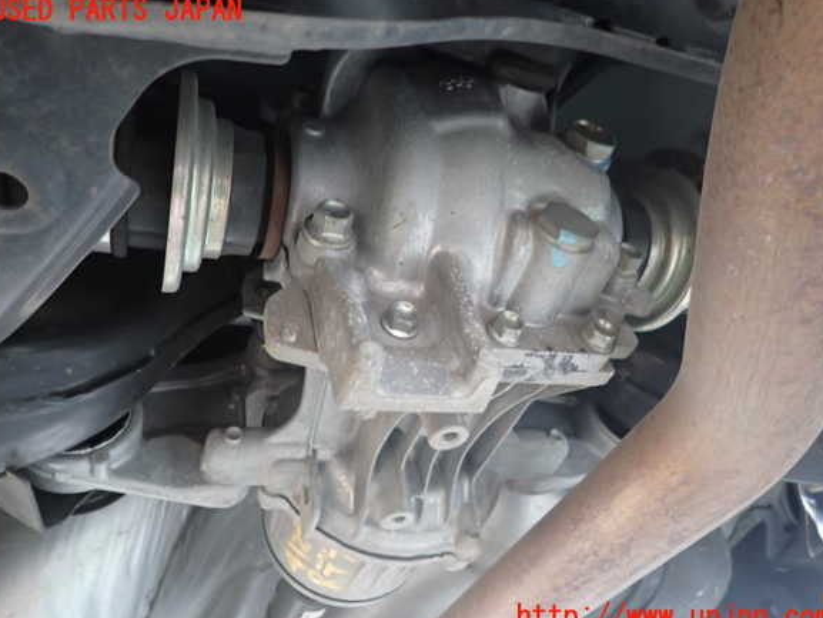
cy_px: 314
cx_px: 411
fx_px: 618
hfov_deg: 67.3
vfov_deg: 53.1
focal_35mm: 26
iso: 320
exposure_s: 1/30
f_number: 2
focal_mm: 4.5
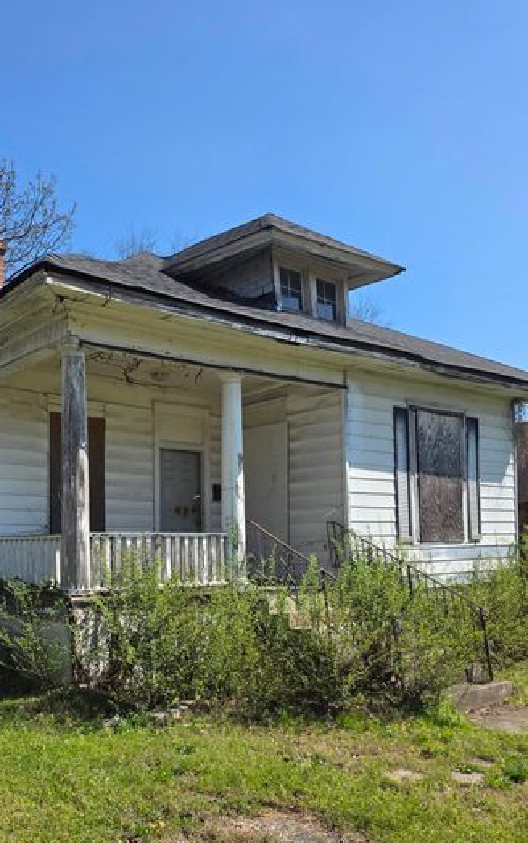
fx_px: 713
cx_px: 132
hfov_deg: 39.5
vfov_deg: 60.8
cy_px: 500
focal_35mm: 31
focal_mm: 6.3
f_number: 1.7
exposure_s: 1/4889
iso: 80
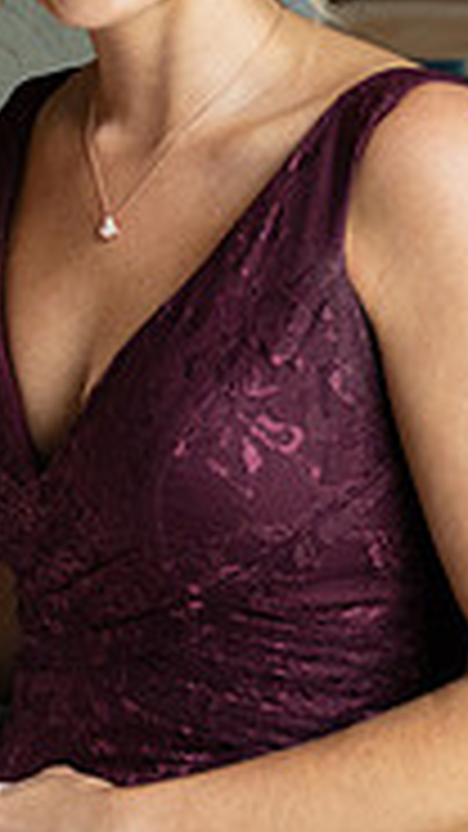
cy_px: 313
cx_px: -428
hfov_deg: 7.2
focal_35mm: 164
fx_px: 3620
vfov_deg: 13.1
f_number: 2.8
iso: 2000
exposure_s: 1/1000
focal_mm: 50
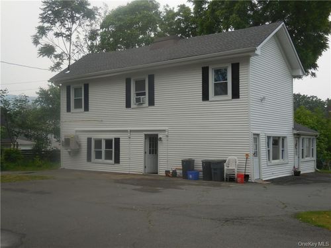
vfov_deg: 32.2
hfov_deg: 42.1
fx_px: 430
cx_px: 166
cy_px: 124
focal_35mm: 45
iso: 125
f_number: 4.2
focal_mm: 8.1
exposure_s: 1/800
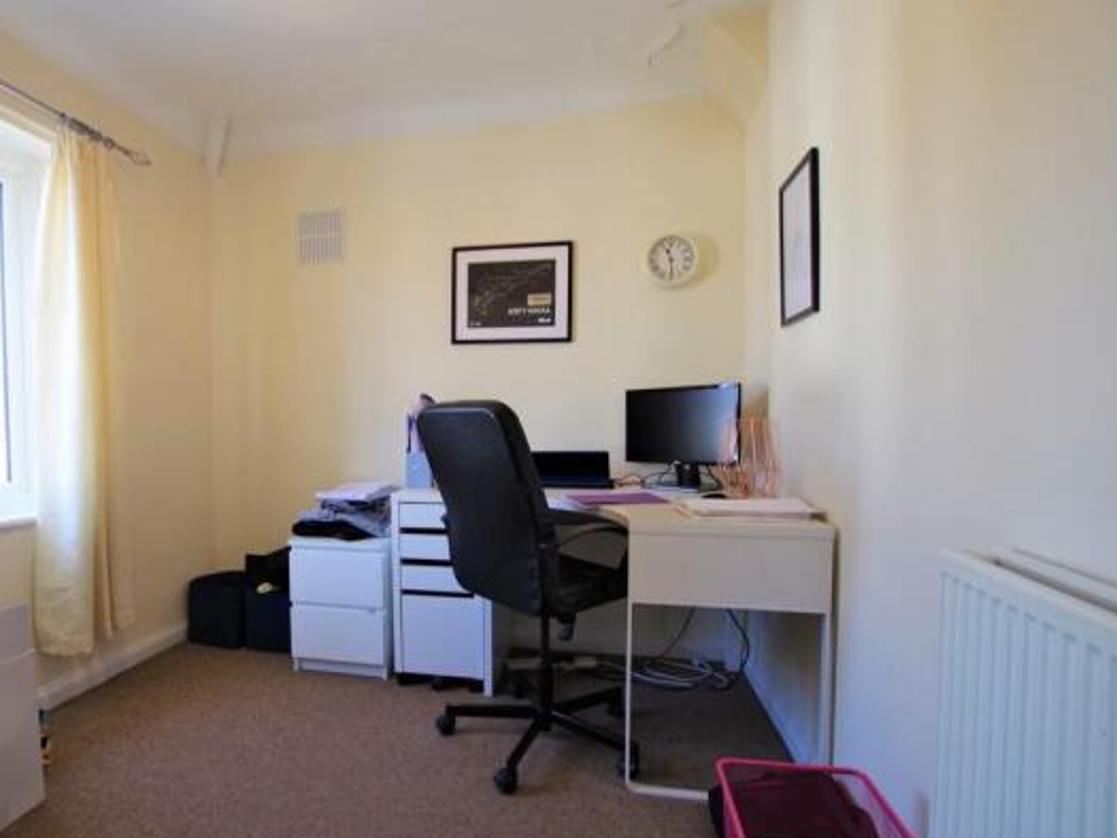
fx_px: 581
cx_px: 441
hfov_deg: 86.5
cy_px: 431
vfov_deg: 71.6
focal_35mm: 18
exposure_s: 1/50
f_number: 4
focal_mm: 10
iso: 200
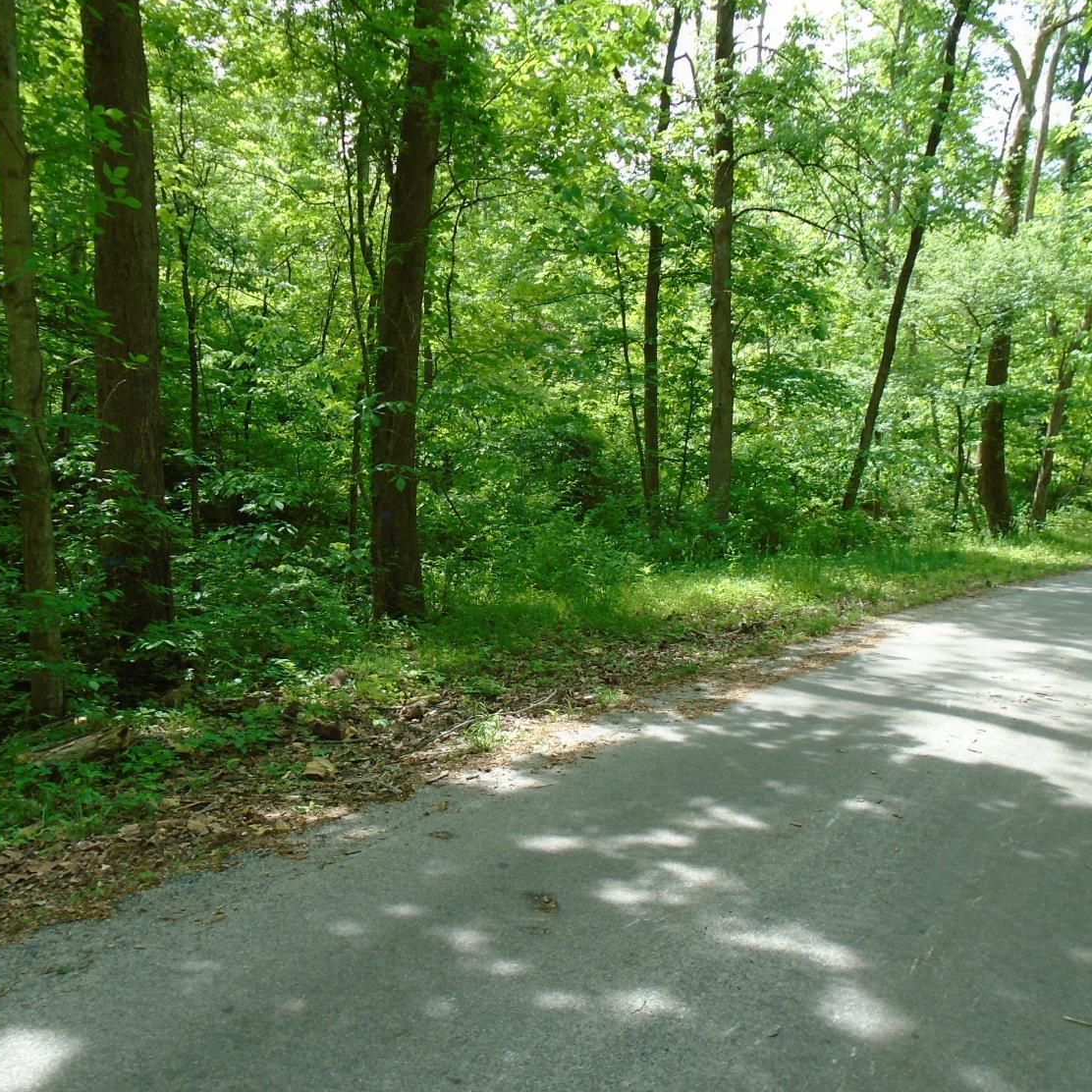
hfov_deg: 52.5
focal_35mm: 31
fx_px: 1106
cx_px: 509
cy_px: 545
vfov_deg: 52.5
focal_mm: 4.6
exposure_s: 1/160
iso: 100
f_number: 3.2
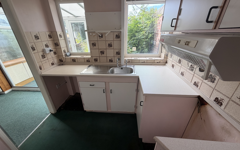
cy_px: 83
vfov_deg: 74.6
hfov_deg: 101.5
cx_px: 119
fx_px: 98
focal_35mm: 15
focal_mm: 2.22
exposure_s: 1/121
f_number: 2.2
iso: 64
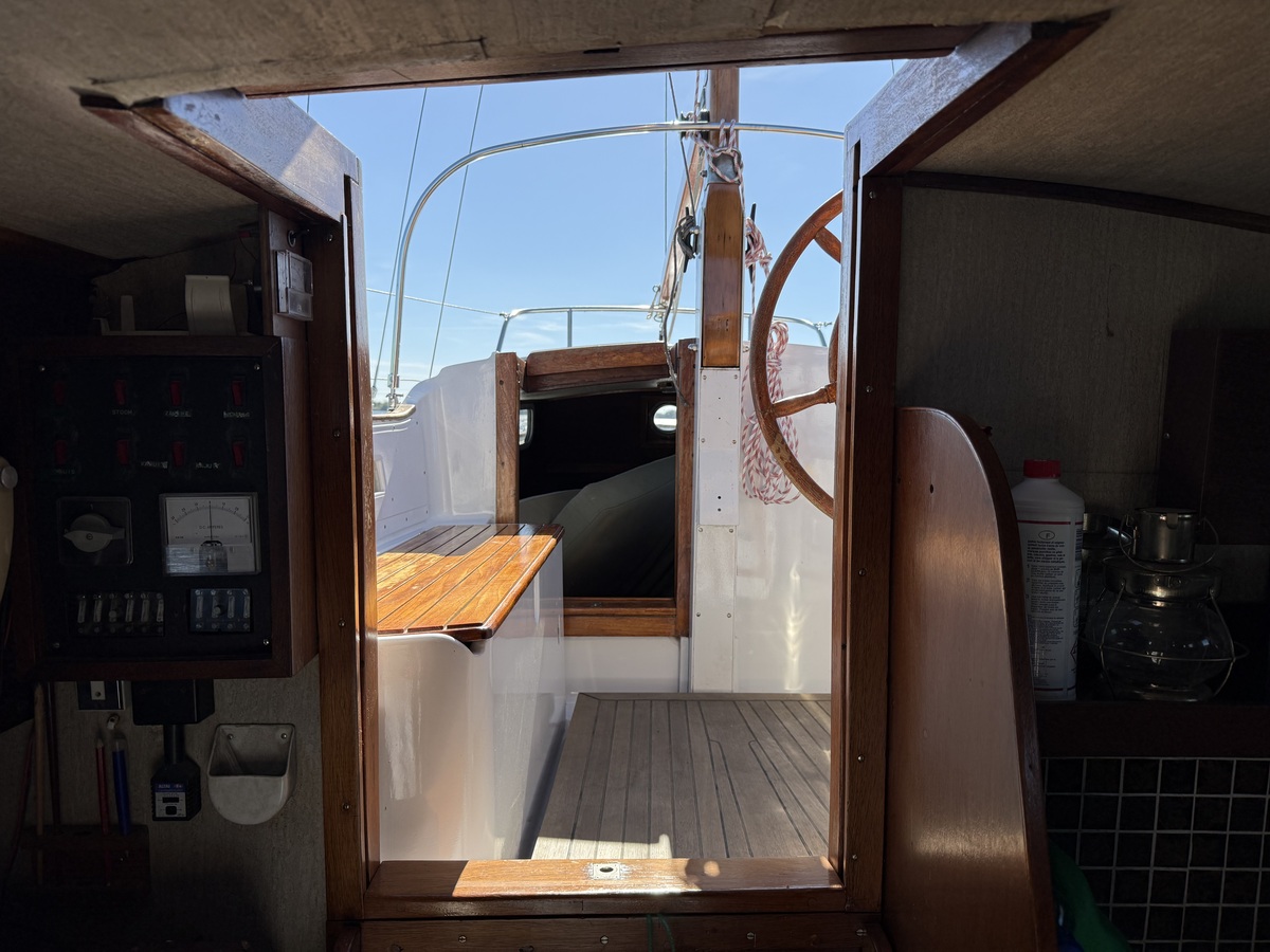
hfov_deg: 71.6
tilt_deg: -3.9
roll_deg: -2.0
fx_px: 881
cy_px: 476
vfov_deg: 56.8
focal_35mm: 24
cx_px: 635
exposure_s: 1/3145
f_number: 1.78
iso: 100
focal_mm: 6.76
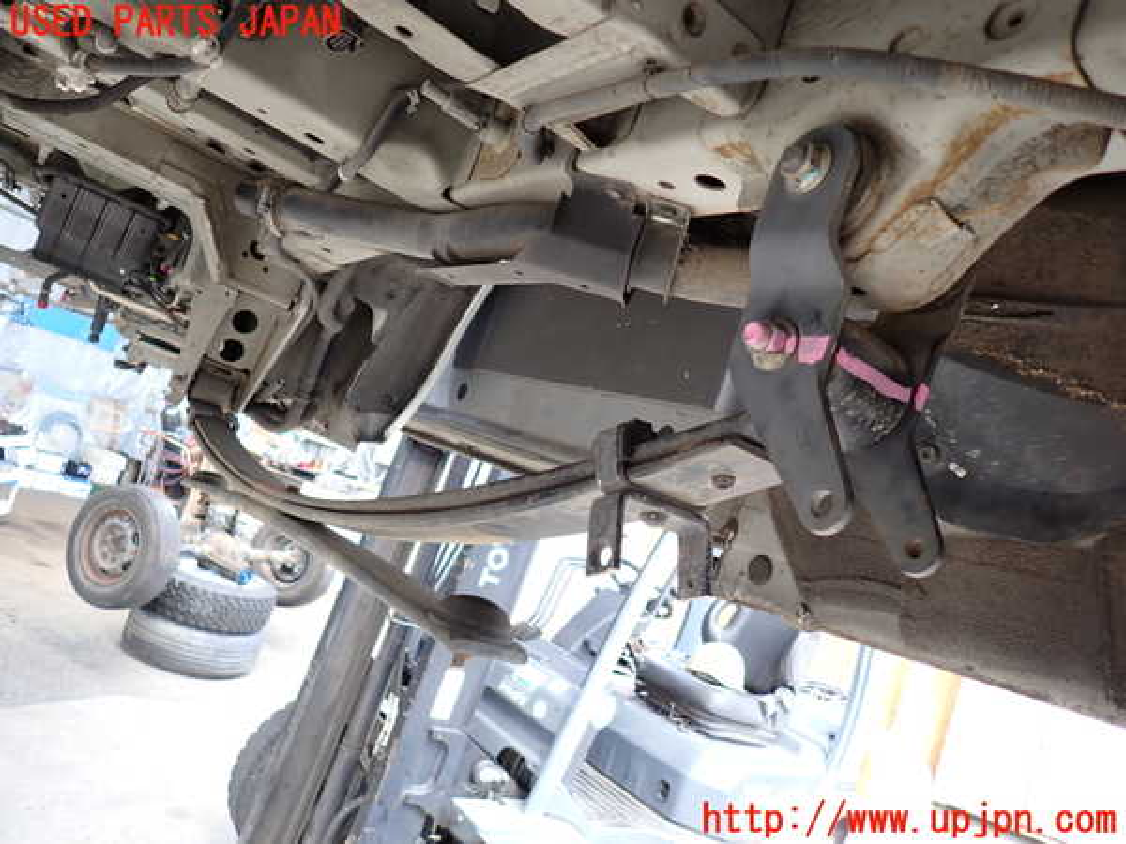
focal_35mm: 25
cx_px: 563
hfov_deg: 69.4
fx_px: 813
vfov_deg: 54.9
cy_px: 422
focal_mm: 4.5
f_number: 2
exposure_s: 1/80
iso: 100
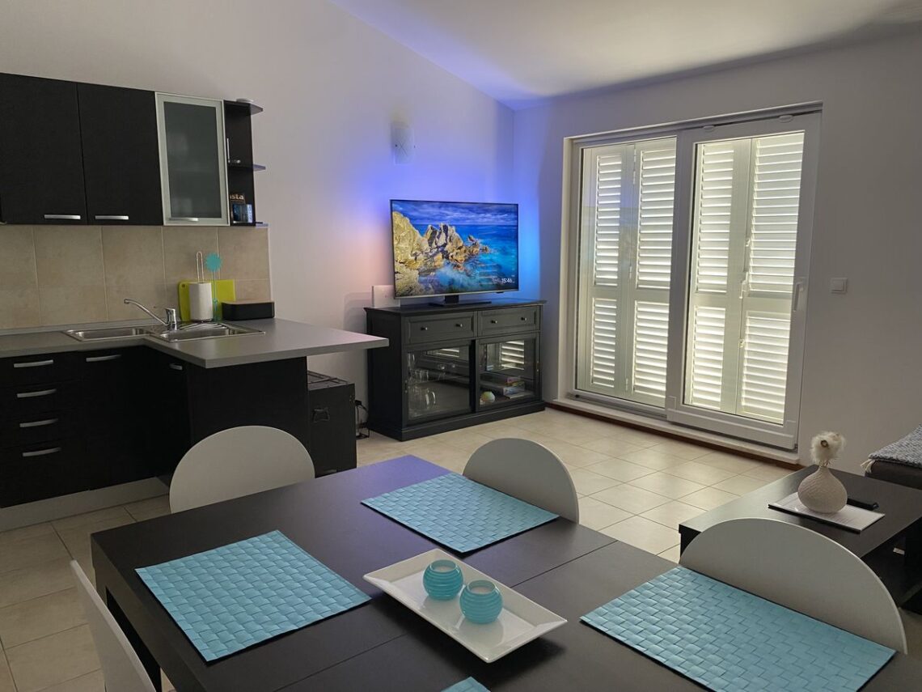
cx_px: 461
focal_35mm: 26
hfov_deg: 67.3
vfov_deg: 53.1
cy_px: 346
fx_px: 693
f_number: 1.8
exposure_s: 1/60
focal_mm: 4.25
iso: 125
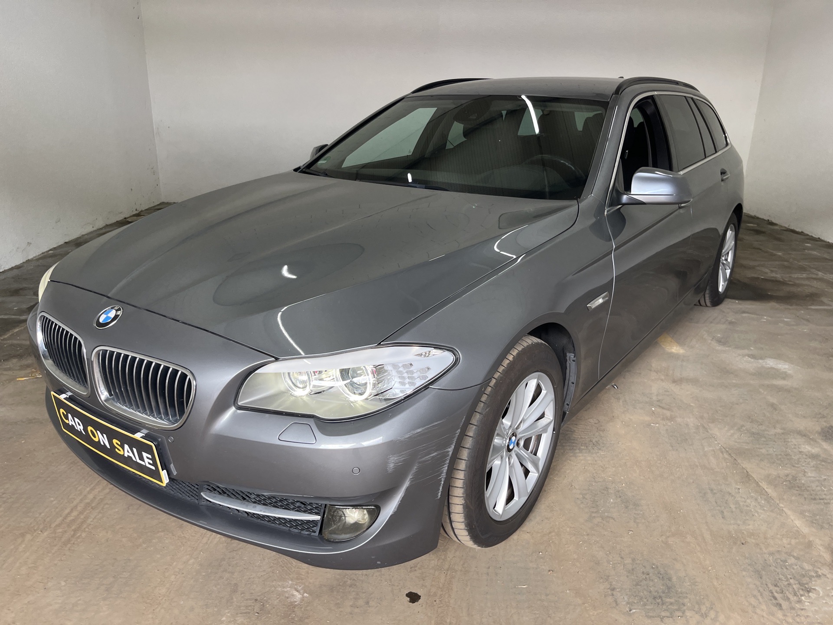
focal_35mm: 26
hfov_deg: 67.3
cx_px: 416
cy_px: 312
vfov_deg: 53.1
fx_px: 626
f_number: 1.6
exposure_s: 1/100
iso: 64
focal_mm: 5.1
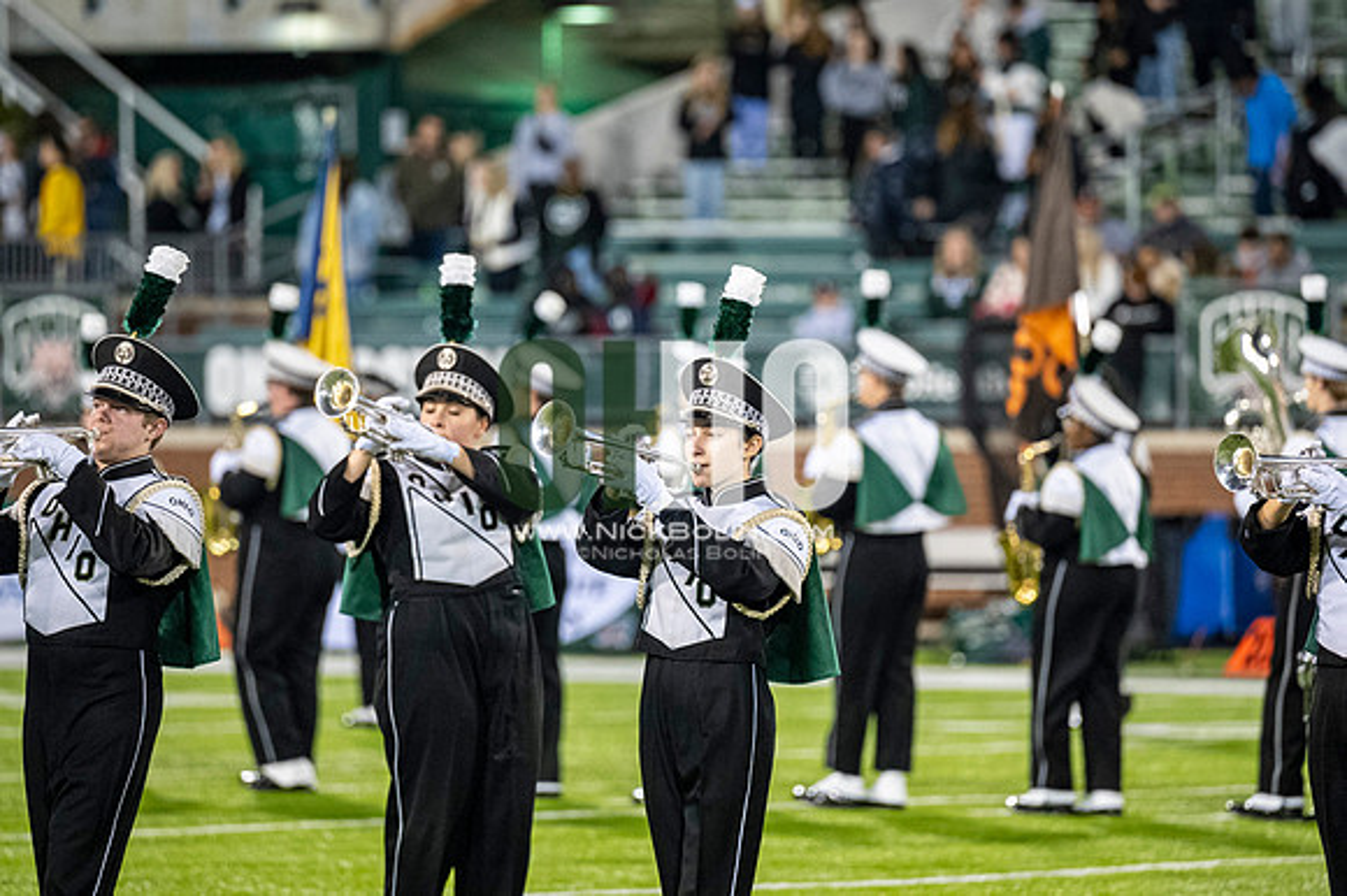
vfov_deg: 4.6
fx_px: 11218
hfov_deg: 6.9
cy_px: 448
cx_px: 674
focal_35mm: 300
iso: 1000
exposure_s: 1/500
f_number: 2.8
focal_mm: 200
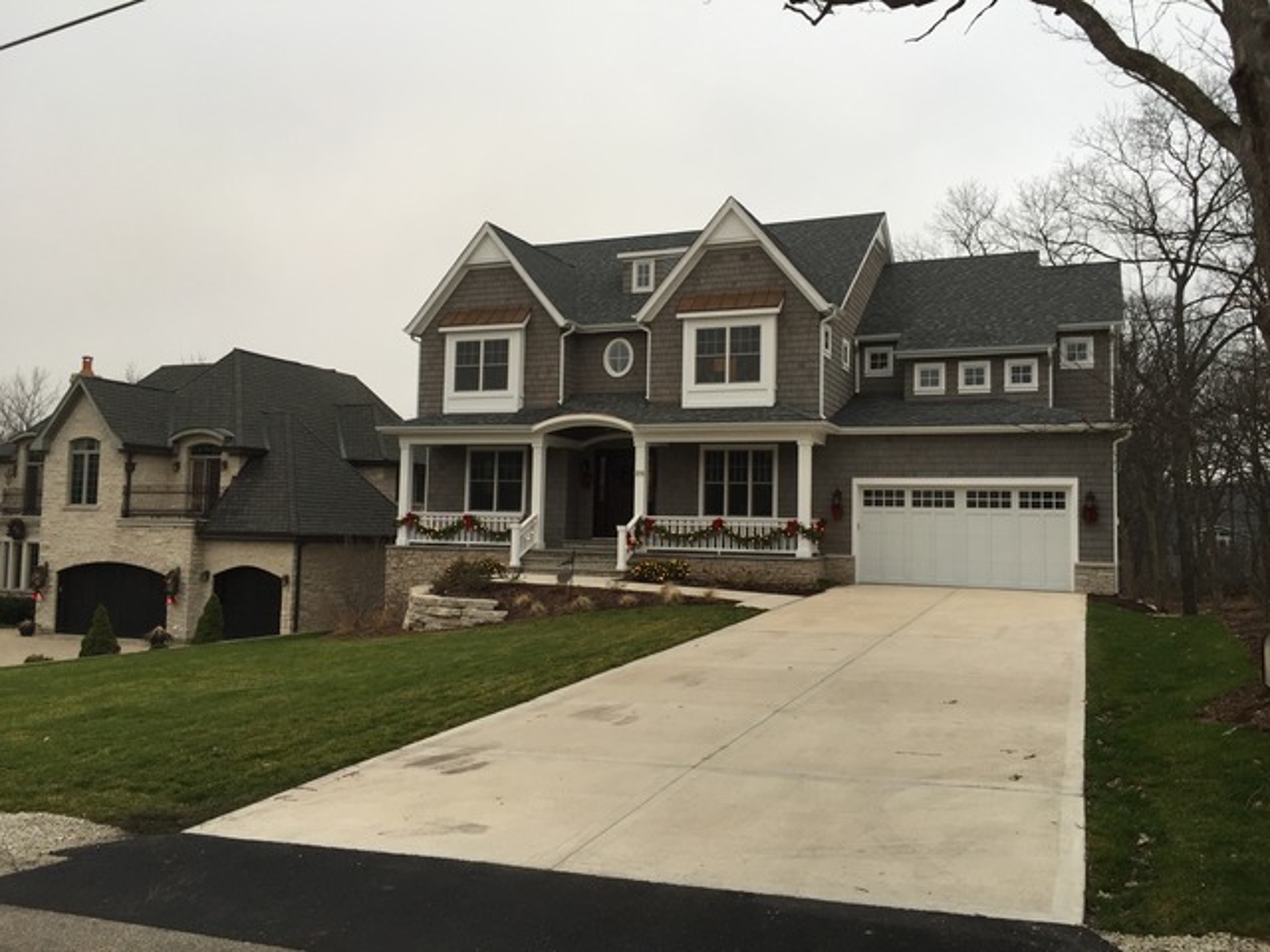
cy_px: 476
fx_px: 1064
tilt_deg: +4.7
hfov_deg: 61.7
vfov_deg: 48.2
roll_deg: -1.0
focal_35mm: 29
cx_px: 635
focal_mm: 4.15
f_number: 2.2
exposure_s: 1/60
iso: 40
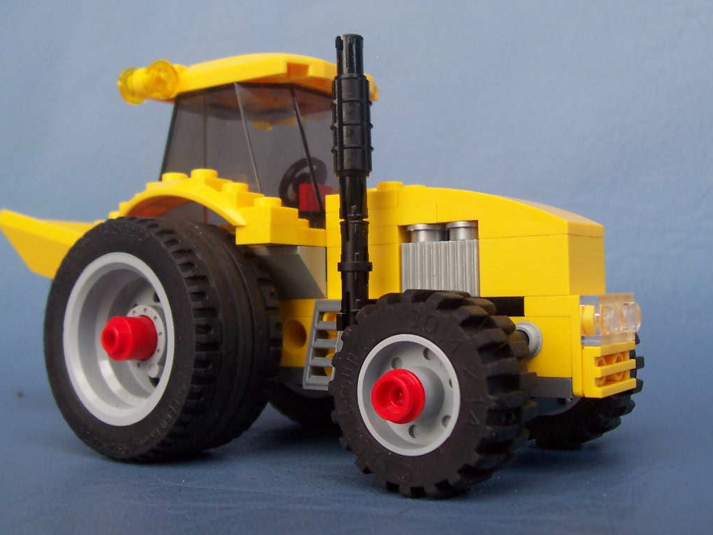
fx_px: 906
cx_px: 342
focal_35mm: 44
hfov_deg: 42.9
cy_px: 245
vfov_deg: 32.9
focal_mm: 5.6
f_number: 2.8
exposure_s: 1/45
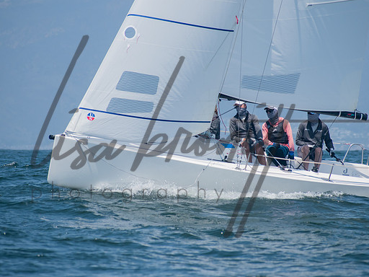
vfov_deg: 3.6
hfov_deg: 4.7
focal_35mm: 418
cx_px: 200
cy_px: 138
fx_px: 4456
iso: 400
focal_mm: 240
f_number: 8
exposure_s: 1/1600
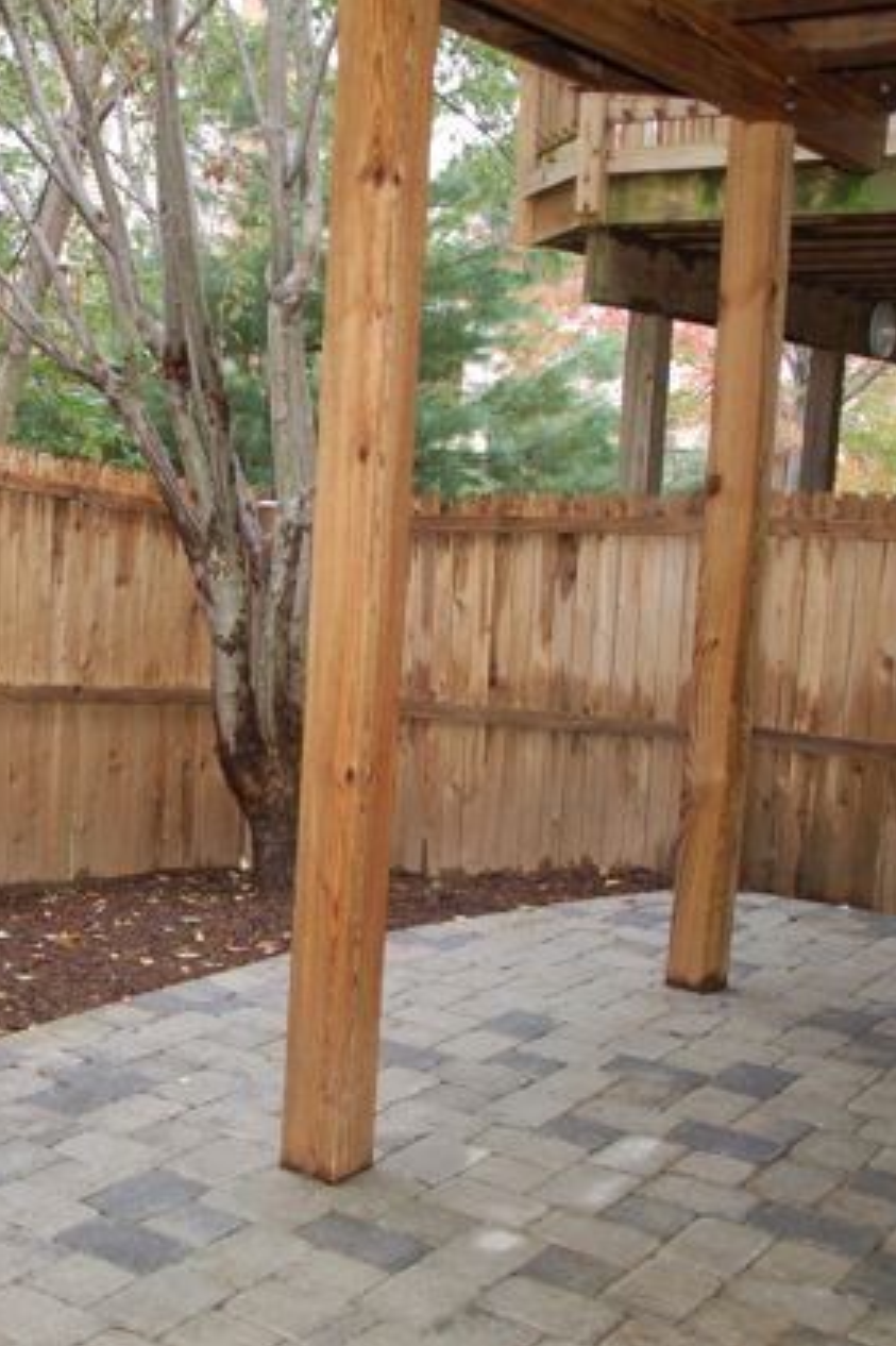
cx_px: 236
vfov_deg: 41.3
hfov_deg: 27.8
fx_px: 1784
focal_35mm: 48
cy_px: 676
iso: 500
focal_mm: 21
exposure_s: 1/60
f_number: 3.8
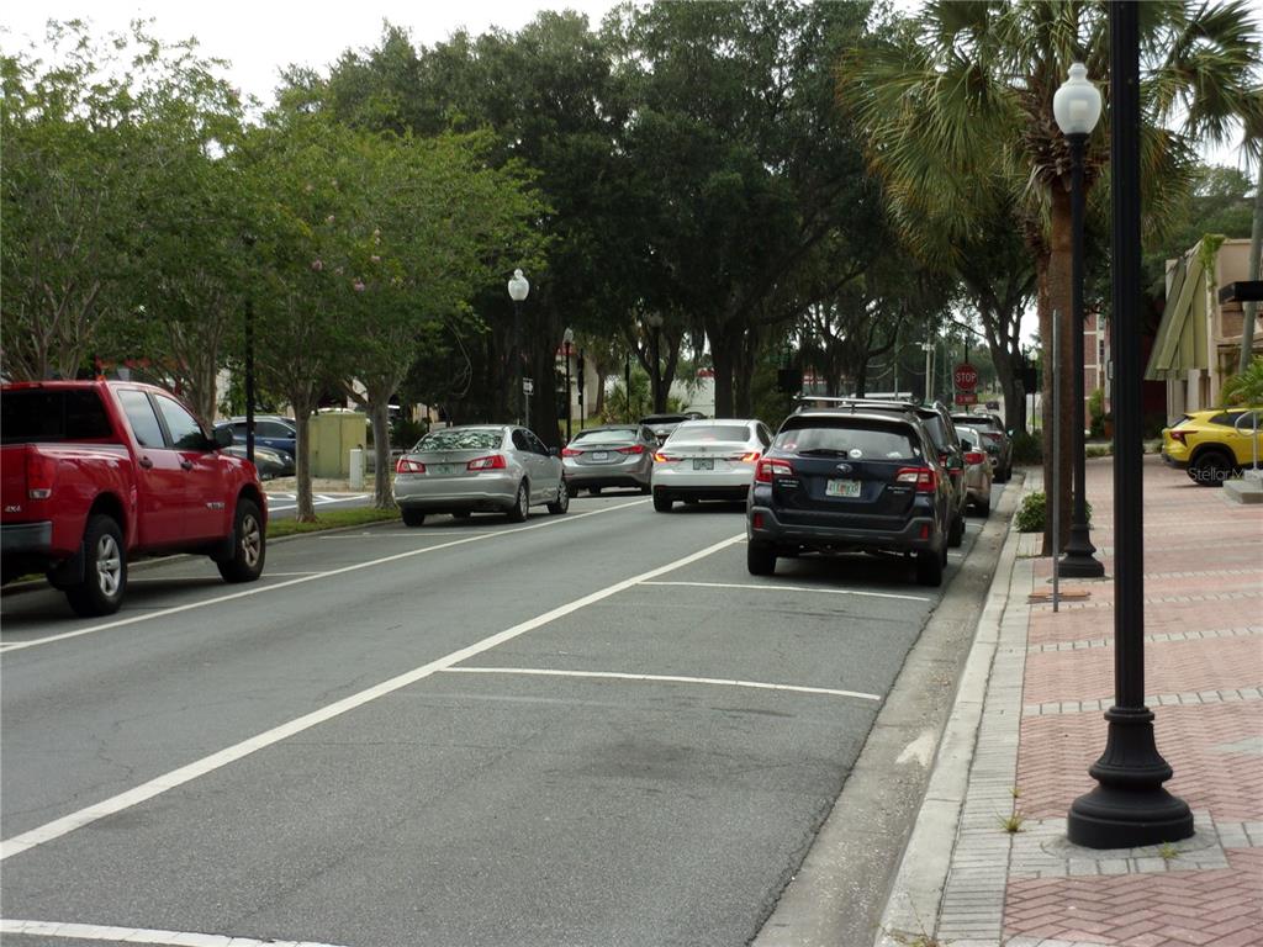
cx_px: 632
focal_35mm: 64
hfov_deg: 30.3
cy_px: 474
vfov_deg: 22.9
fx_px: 2335
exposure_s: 1/140
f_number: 5.2
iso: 80
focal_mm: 11.5
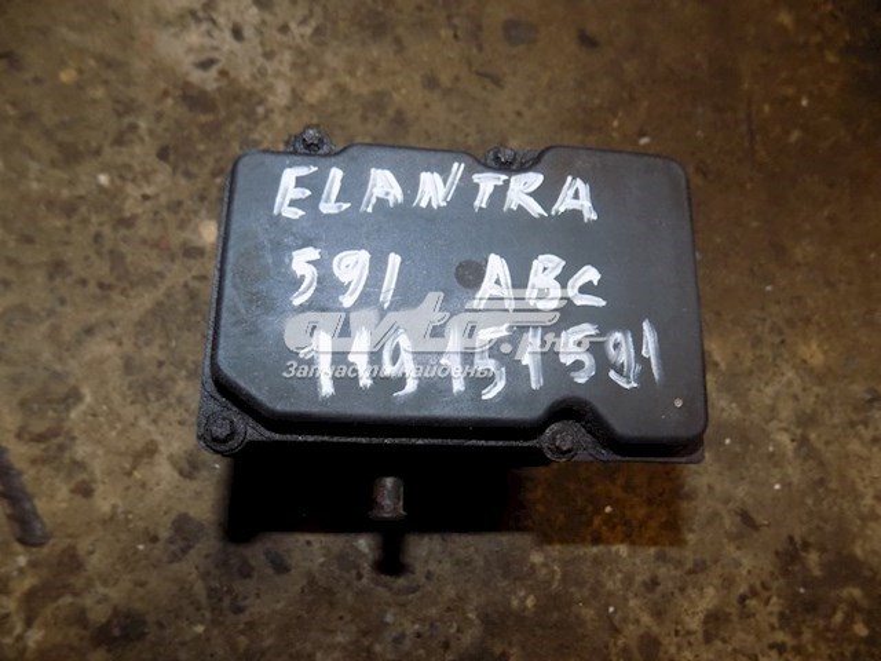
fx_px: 585
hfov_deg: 73.9
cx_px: 440
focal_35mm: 23
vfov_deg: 58.9
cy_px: 330
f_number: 3.1
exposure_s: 1/30
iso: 200
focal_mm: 4
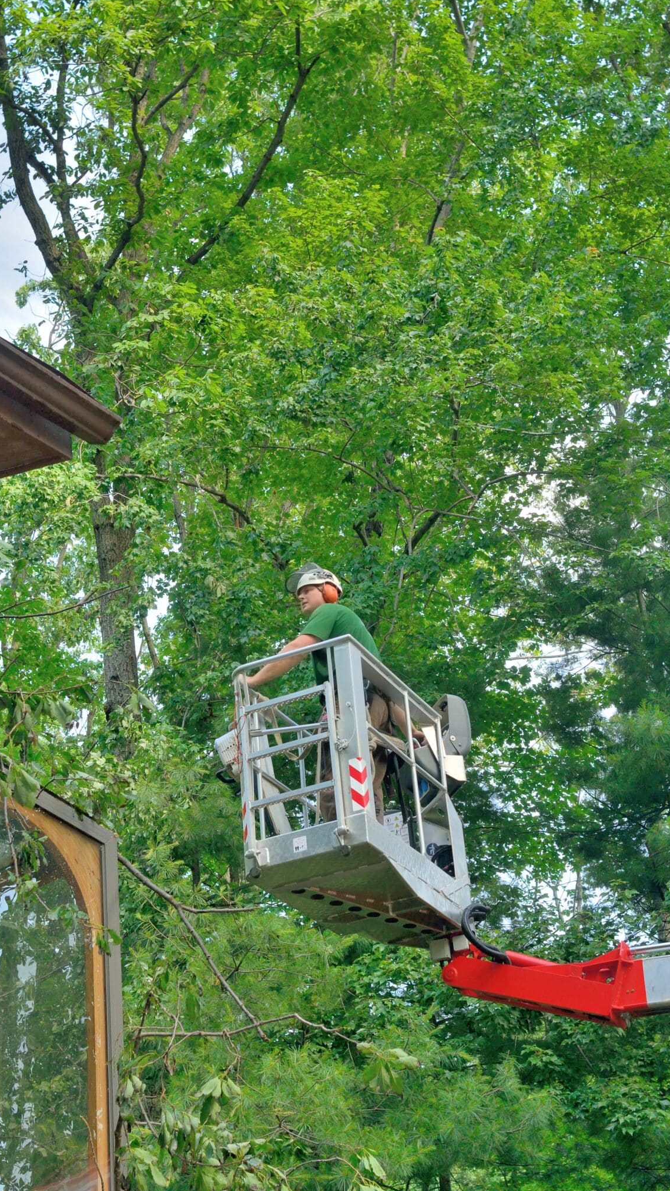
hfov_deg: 21.6
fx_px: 1753
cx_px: 293
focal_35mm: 56
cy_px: 600
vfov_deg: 37.5
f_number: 5.6
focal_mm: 35
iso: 200
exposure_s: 1/250
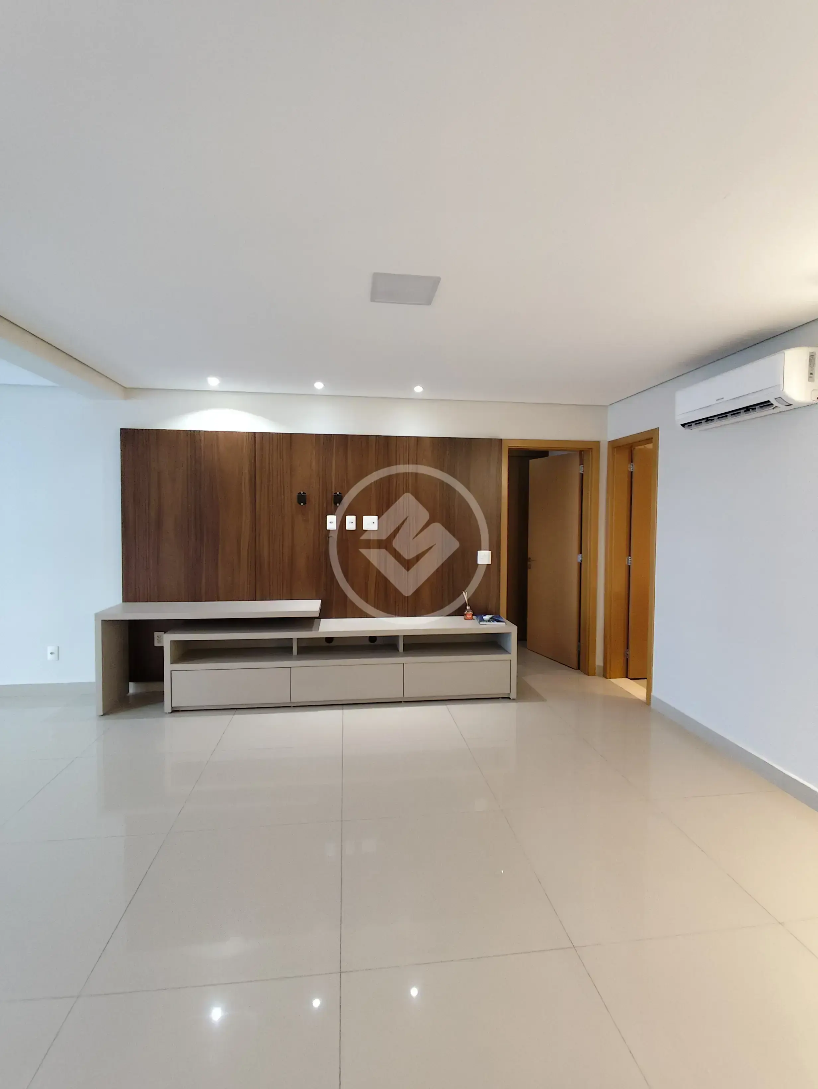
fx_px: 504
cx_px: 409
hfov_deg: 78.2
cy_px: 544
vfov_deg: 94.5
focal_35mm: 16
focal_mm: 1.65
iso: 320
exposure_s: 1/60
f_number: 2.2
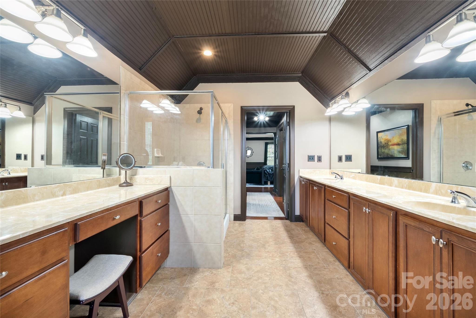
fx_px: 185
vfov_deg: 81.3
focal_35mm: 14
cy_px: 159
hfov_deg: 104.2
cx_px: 238
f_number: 11
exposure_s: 1/1.67
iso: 100
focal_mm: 14
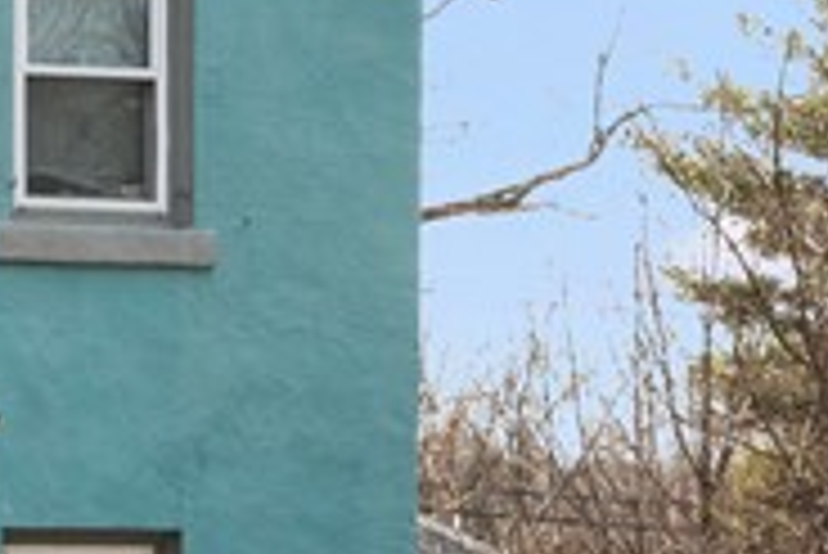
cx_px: -1143
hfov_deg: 9.4
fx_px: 4488
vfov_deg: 7.0
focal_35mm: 195
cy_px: 131
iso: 400
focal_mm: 22
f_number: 14
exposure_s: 1/125
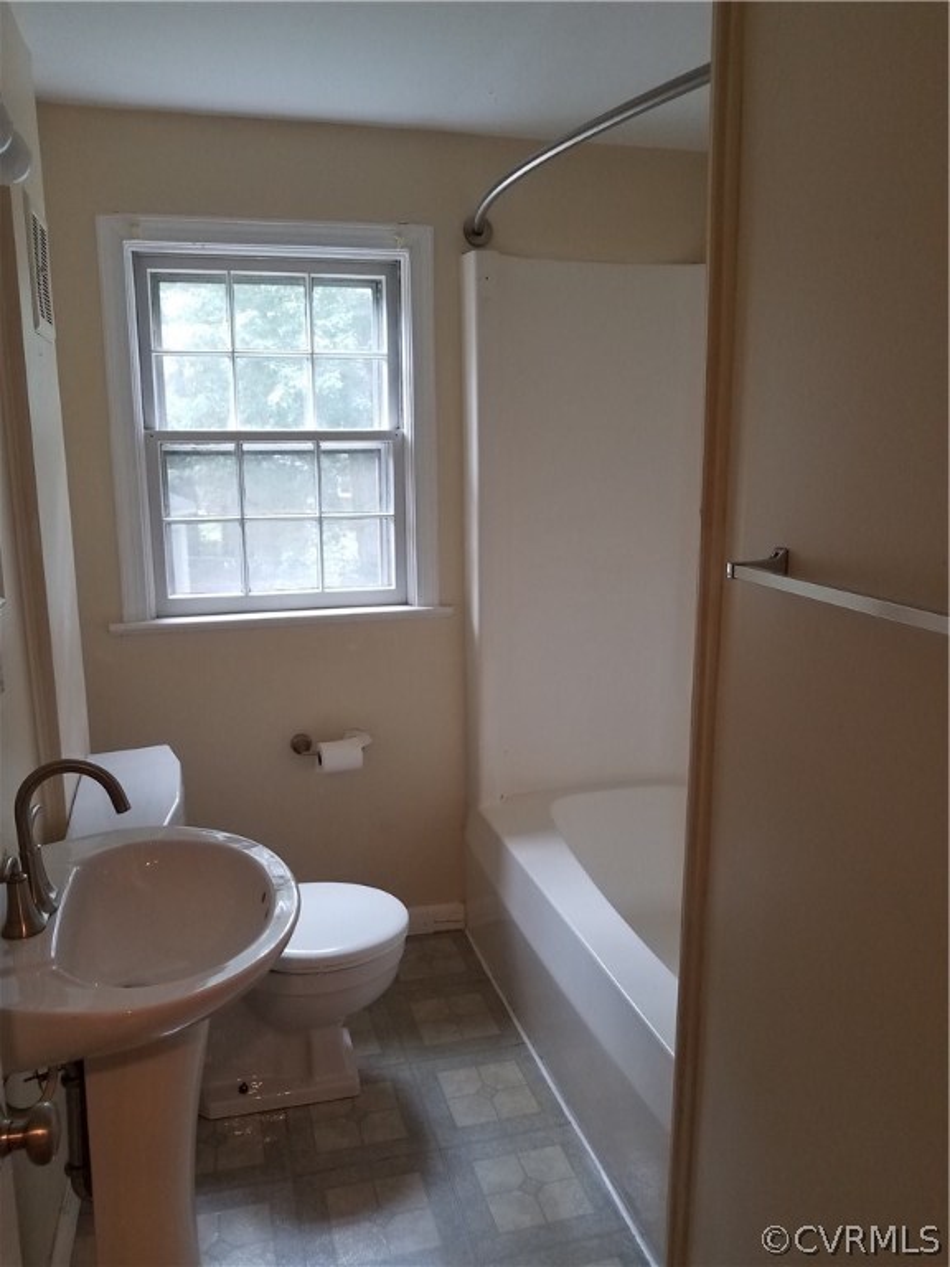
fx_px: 951
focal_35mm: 26
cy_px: 634
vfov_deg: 67.3
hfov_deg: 53.1
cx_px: 475
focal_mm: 4.2
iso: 80
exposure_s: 1/60
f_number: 1.7
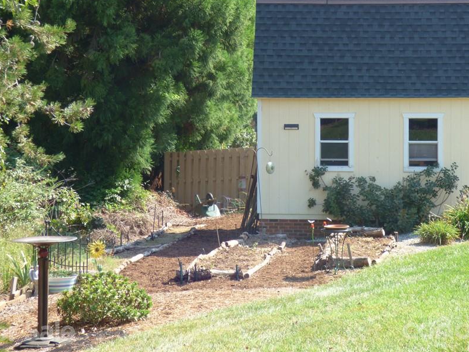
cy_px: 133
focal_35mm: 81
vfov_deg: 18.2
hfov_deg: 24.1
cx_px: 276
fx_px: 1097
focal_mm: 11.21
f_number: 4.2
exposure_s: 1/200
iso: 100
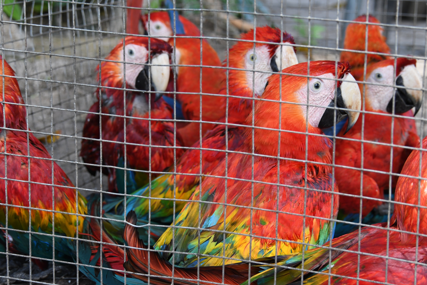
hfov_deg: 24.5
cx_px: 220
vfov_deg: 16.5
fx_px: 985
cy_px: 135
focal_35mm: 83
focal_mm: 52
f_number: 6.3
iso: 640
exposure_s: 1/200
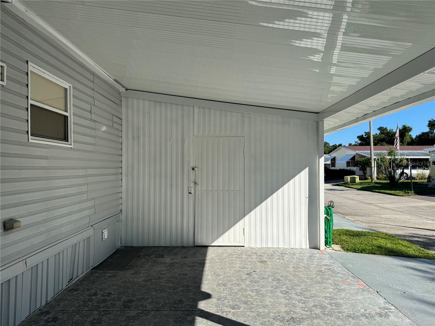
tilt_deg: -0.9
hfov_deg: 71.6
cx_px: 218
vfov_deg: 56.8
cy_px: 163
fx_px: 302
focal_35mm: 24
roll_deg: +0.2
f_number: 1.78
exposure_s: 1/3802
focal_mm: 6.76
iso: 80
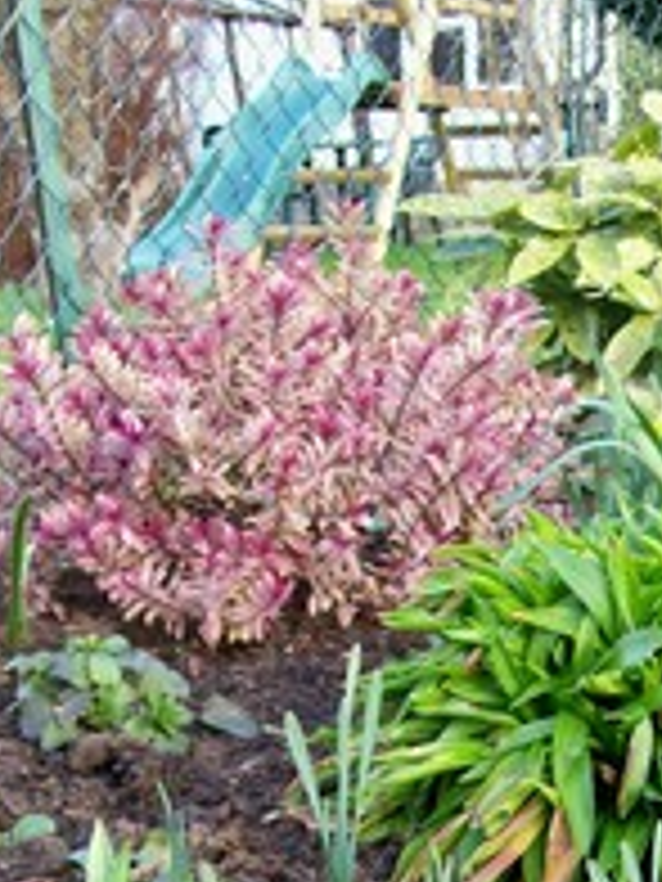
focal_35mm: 81
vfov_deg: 23.0
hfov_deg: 17.9
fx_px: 2065
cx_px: 585
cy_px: 909
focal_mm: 6
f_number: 2.7
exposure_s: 1/47.3
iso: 80
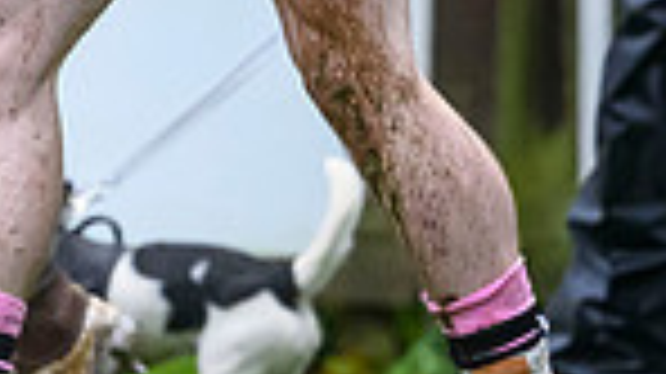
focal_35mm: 2069
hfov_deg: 1.0
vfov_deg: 0.6
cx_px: 27
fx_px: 36511
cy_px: -440
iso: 6400
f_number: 3.2
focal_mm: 400
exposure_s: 1/1000
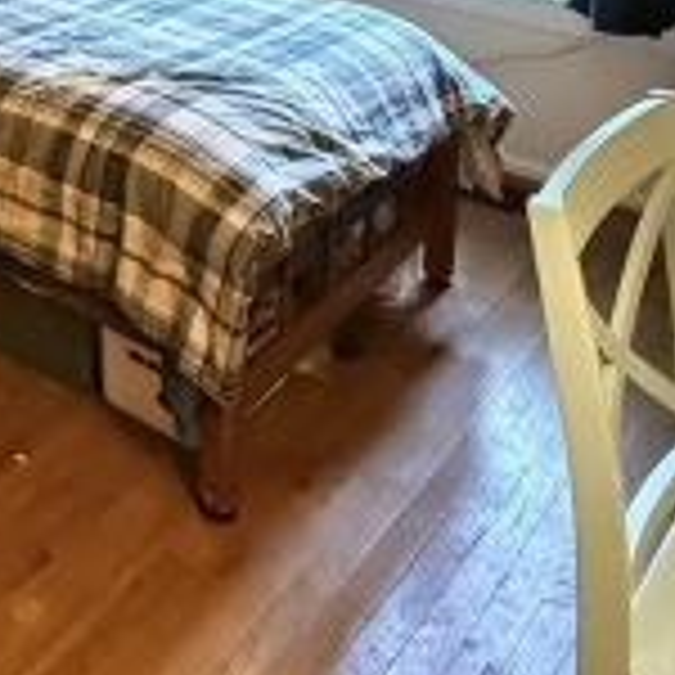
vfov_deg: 25.6
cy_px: -254
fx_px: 1213
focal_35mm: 55
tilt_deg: -5.0
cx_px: -99
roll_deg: -0.4
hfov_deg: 27.9
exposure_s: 1/40
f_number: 2.2
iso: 1000
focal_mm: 2.22
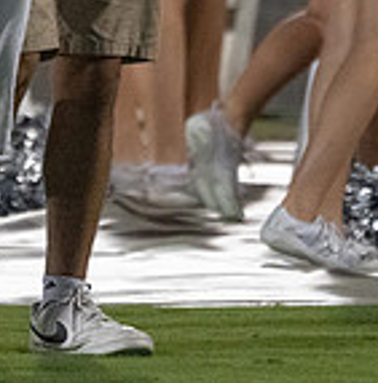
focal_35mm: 1805
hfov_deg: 1.0
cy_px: -148
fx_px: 22458
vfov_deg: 1.0
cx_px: 86
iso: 10000
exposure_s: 1/1000
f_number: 5.6
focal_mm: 400
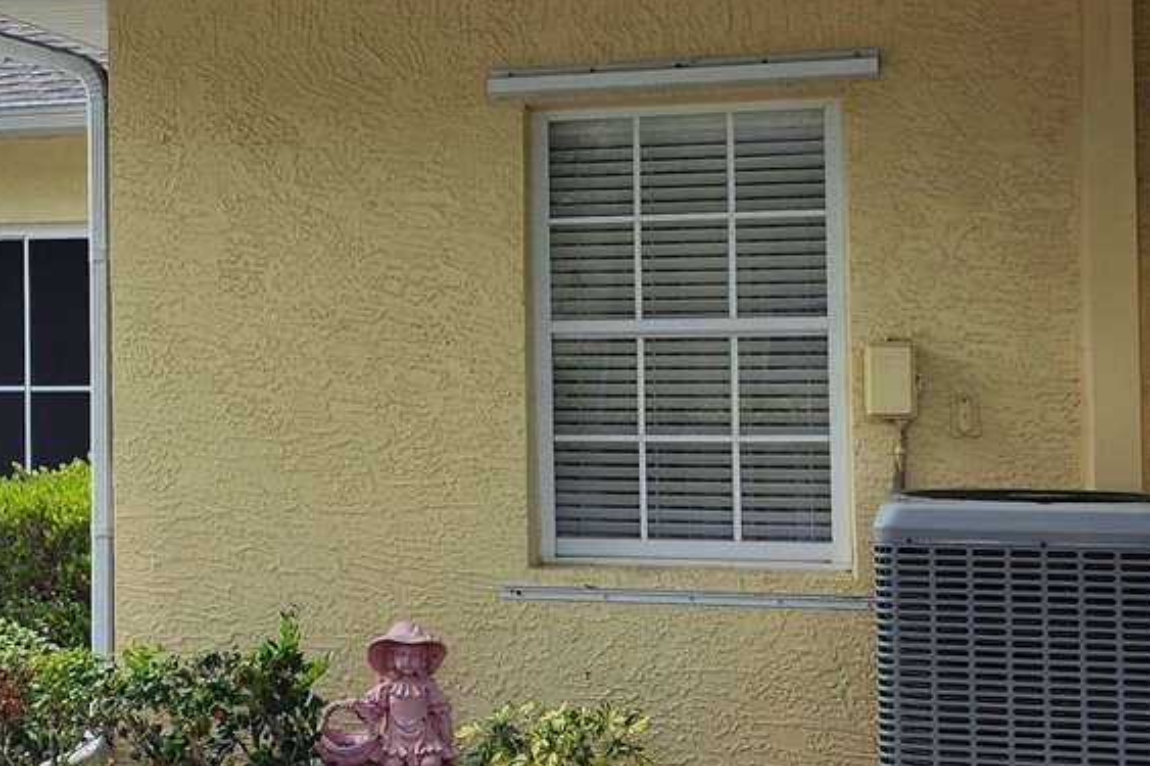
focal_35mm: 68
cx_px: 214
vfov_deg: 20.0
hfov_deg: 28.9
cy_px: 325
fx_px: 2171
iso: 12
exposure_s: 1/604
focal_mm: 6.4
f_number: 1.8
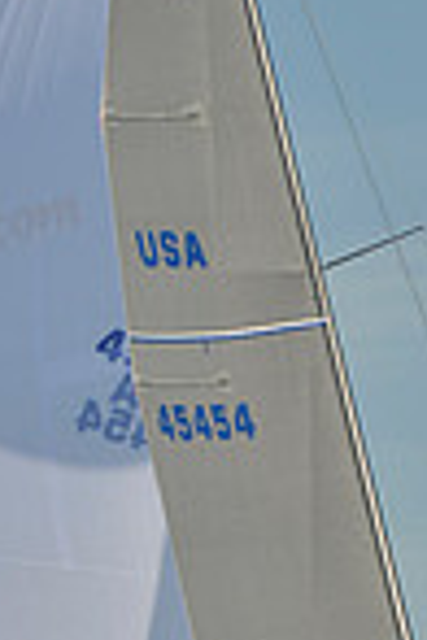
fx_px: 4910
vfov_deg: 7.5
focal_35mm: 276
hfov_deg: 5.0
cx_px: 307
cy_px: 440
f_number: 7.1
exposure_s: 1/1600
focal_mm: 70
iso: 200
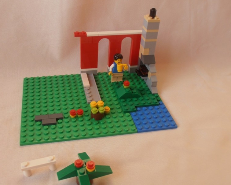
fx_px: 294
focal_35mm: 43
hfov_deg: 42.8
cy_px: 102
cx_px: 101
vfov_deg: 34.9
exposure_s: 1/40
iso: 80
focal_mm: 6.61
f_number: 3.9
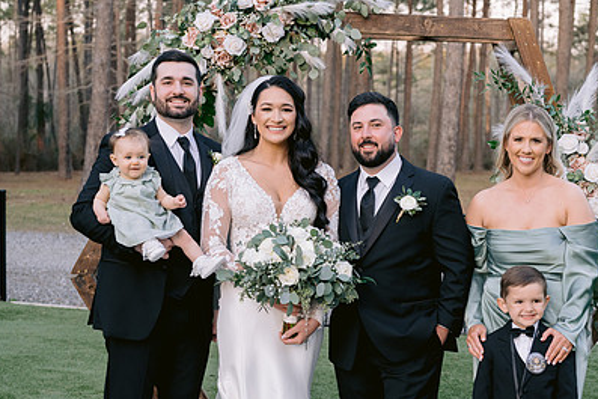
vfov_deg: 18.7
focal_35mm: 73
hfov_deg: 27.6
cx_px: 357
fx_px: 1213
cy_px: 252
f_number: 4
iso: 500
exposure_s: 1/160
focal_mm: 50
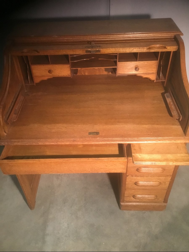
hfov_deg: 45.4
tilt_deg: -41.3
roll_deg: +1.5
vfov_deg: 58.4
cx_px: 94
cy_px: 126
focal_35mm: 31
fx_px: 226
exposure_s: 1/33
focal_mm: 3.3
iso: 250
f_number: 2.4
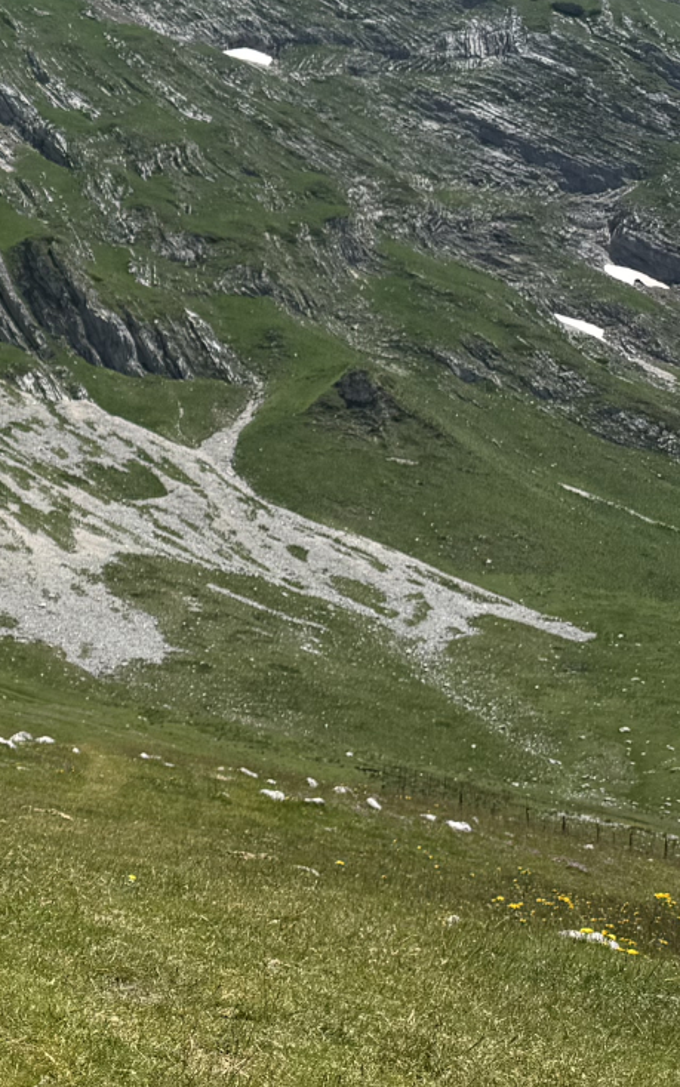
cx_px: -769
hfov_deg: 14.5
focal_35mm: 71
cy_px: 509
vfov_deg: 29.0
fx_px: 2104
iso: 80
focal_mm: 6.8
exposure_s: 1/4673
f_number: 1.8
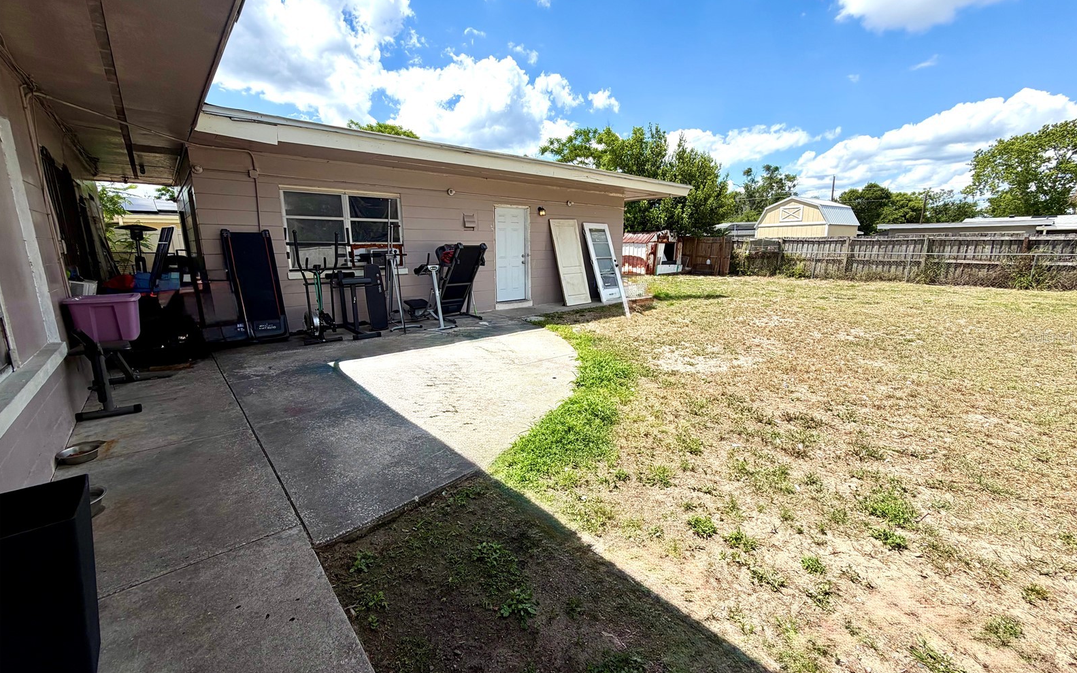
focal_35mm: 15
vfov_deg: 74.8
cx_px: 542
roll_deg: +1.0
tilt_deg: -11.5
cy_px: 337
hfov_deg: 101.5
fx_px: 440
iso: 20
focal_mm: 2.22
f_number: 2.2
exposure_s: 1/888
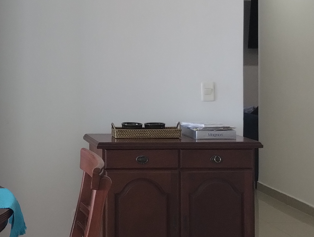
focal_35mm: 81
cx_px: -14
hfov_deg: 22.9
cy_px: 54
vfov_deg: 18.1
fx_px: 736
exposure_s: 1/60
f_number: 1.8
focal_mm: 4.27
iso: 278
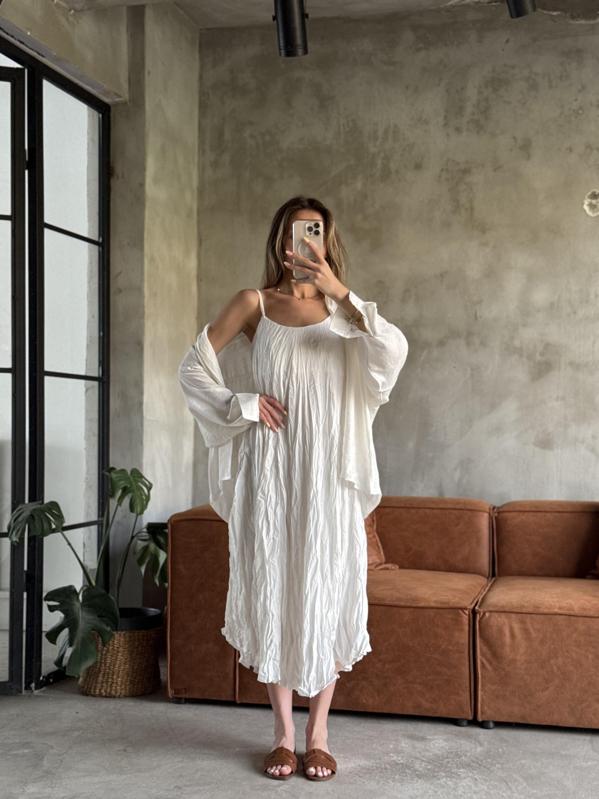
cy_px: 400
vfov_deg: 39.7
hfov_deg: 30.3
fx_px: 1107
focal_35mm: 48
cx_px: 300
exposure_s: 1/60
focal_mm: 6.76
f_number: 1.78
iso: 160
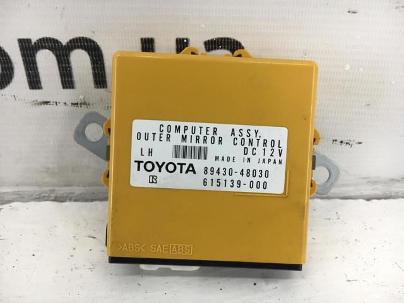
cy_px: 152
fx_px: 338
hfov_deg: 61.7
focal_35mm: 29
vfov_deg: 48.2
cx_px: 202
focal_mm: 4.15
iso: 32
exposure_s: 1/50
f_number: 2.2
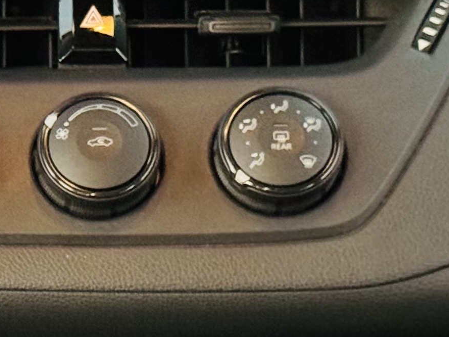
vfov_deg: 6.7
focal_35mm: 220
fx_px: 2854
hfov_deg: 8.6
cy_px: 275
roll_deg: +1.5
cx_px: -403
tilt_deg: -16.4
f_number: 1.78
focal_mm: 6.86
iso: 800
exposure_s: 1/27
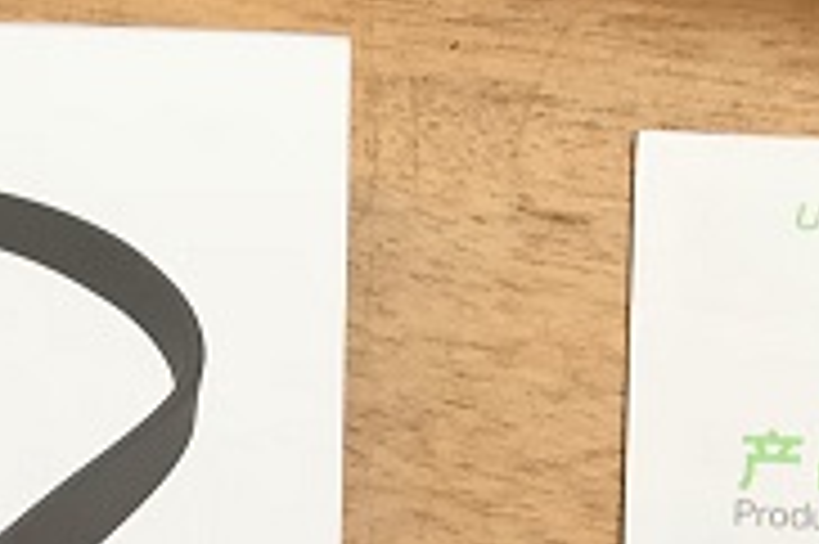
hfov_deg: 15.7
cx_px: 18
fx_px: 2909
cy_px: 940
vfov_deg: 10.2
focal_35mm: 128
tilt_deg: -86.6
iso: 25
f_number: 1.8
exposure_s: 1/50
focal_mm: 3.99
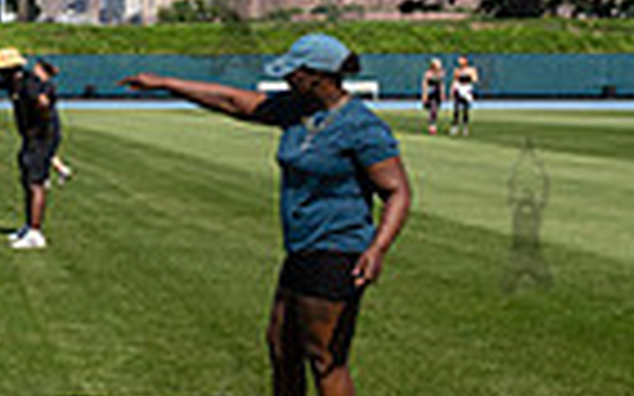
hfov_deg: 17.5
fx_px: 1831
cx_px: -346
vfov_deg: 12.3
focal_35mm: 106
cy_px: 214
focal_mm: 24
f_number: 5.6
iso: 400
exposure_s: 1/2000
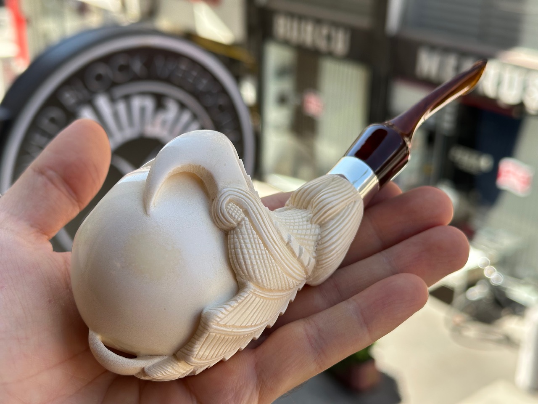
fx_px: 746
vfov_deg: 30.3
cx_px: 269
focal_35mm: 48
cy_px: 202
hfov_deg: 39.7
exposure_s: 1/729
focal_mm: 6.86
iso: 64
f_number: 1.78
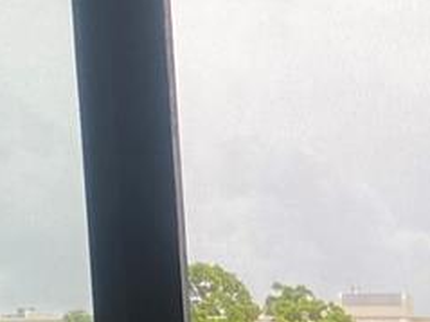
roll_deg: +1.3
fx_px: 2160
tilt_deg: -7.7
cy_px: 759
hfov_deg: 10.2
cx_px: 961
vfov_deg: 7.9
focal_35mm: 174
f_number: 1.8
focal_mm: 4.25
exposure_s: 1/471
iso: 32
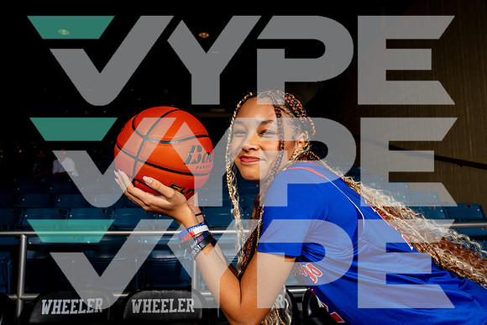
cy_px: 162
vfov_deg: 51.3
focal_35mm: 25
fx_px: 338
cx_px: 244
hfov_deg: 71.5
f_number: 7.1
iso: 250
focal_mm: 25
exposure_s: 1/125
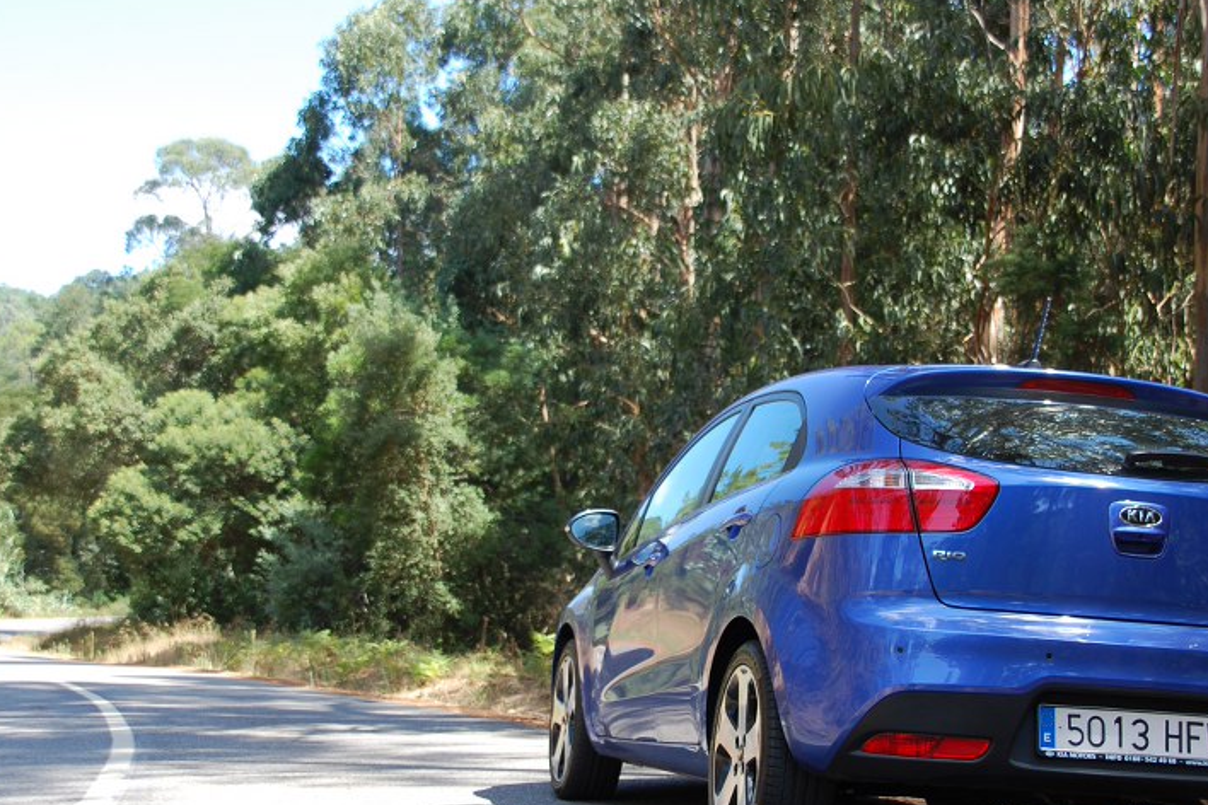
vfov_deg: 20.9
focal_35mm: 65
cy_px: 371
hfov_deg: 31.0
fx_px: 2181
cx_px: 633
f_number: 6.3
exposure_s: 1/160
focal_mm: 30
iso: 200
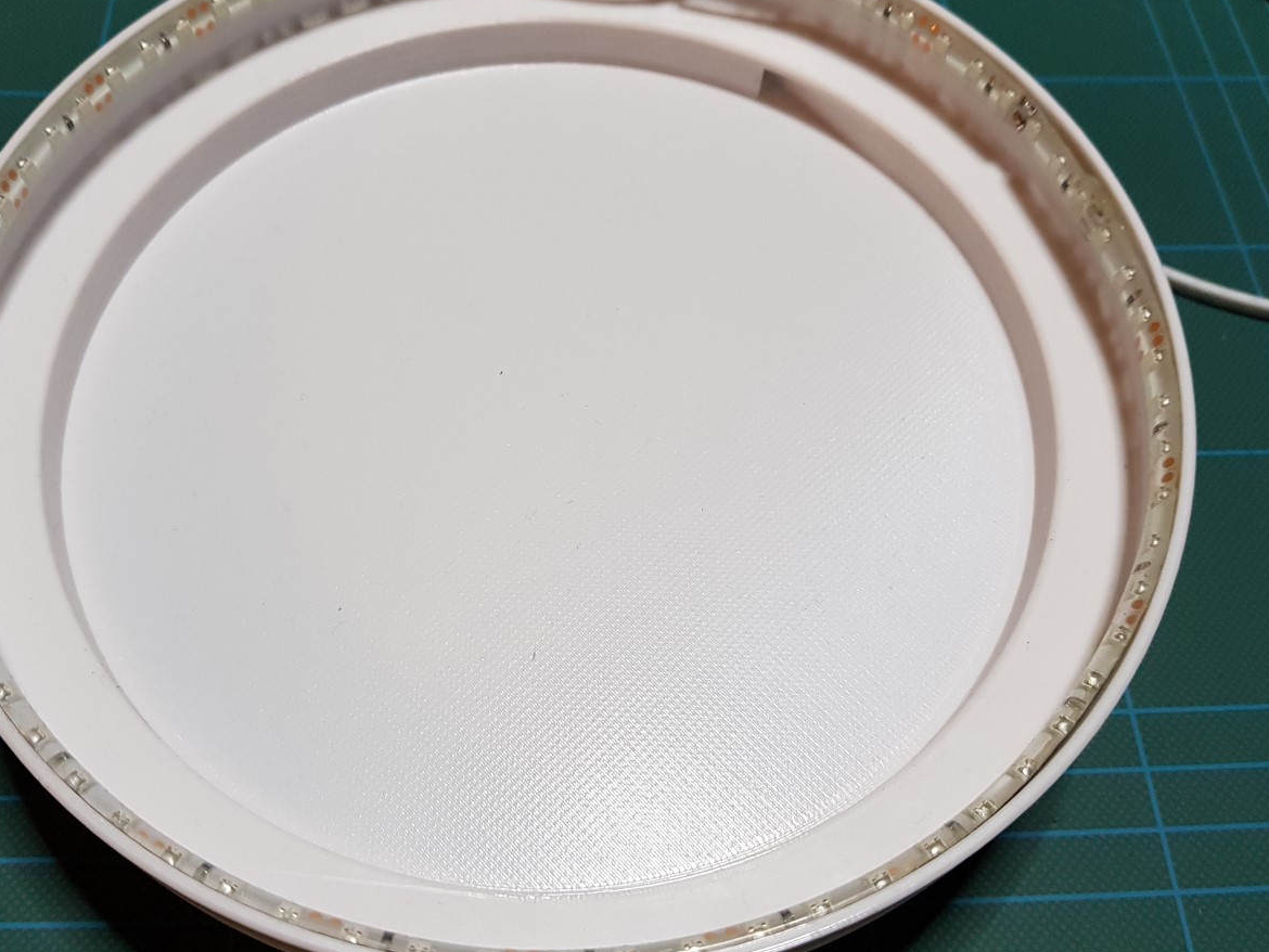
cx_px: 571
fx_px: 1173
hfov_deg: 56.7
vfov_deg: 44.2
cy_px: 466
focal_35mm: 32
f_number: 1.7
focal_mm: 4.2
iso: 160
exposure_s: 1/40
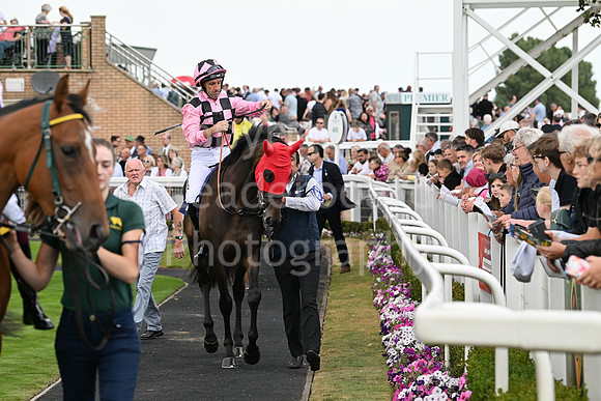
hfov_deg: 14.2
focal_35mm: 145
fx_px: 2421
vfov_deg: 9.5
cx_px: 300
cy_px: 200
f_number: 5.6
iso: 400
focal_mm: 145
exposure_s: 1/500
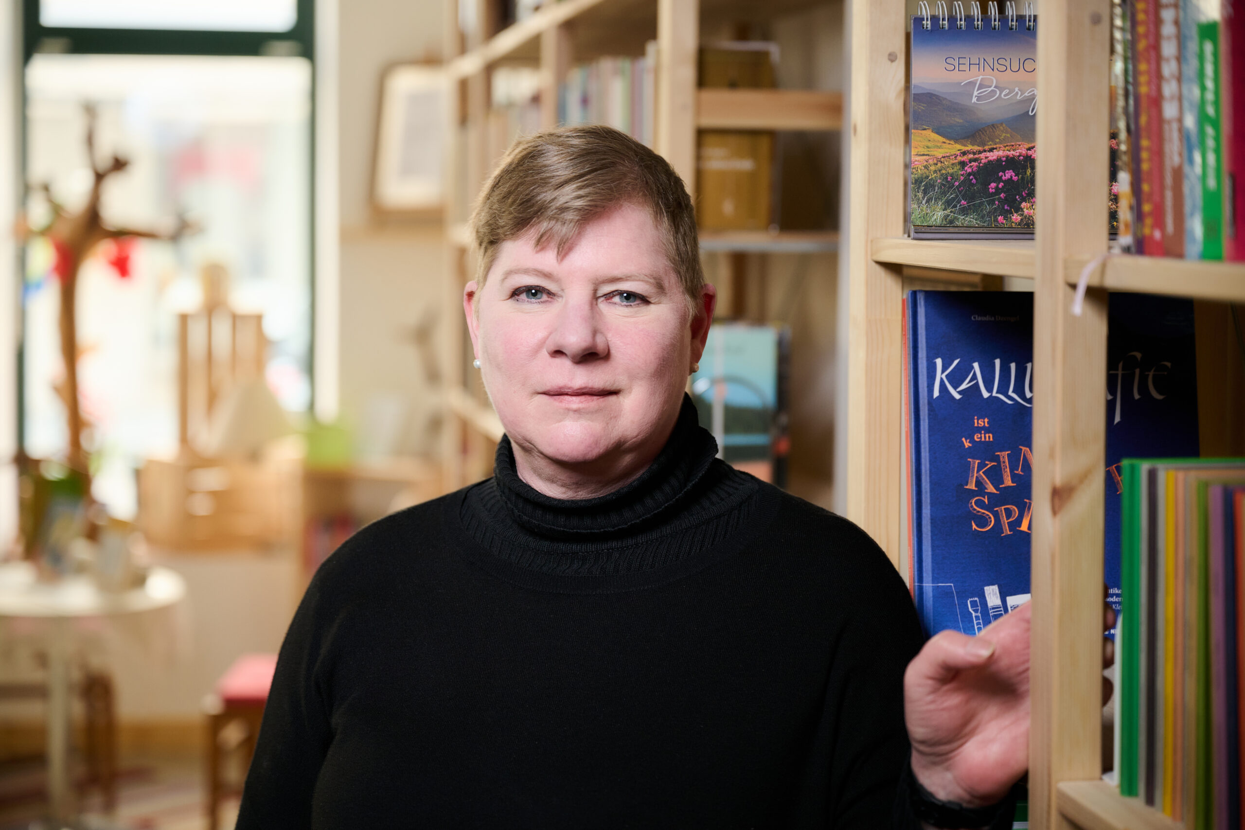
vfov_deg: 19.5
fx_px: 2421
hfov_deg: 28.8
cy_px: 415
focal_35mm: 70
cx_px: 622
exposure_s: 1/125
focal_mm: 70
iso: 125
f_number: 2.8
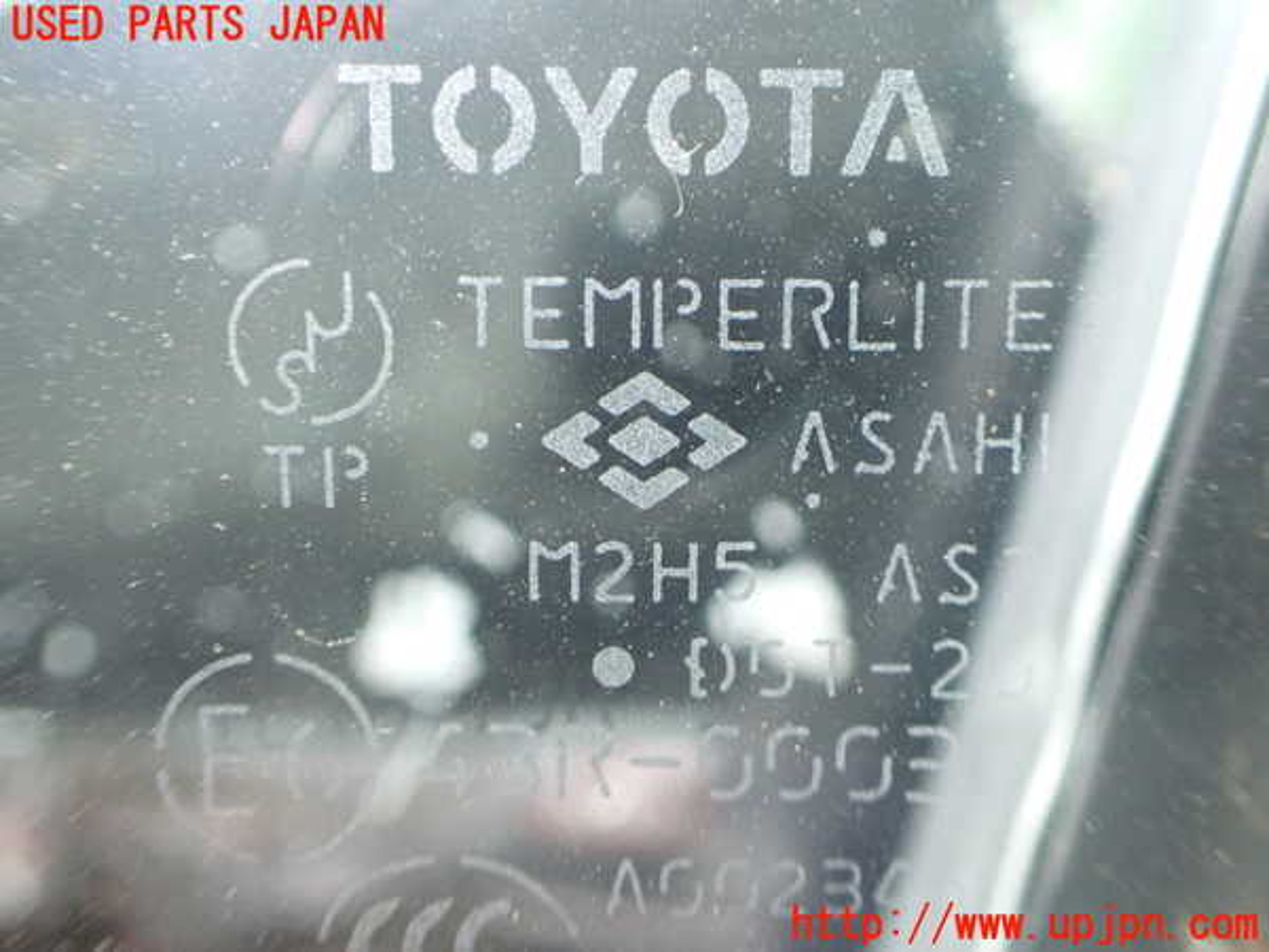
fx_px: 1100
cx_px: 634
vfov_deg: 46.8
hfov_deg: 60.0
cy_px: 476
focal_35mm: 30
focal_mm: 5.4
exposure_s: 1/50
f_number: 2.3
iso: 800
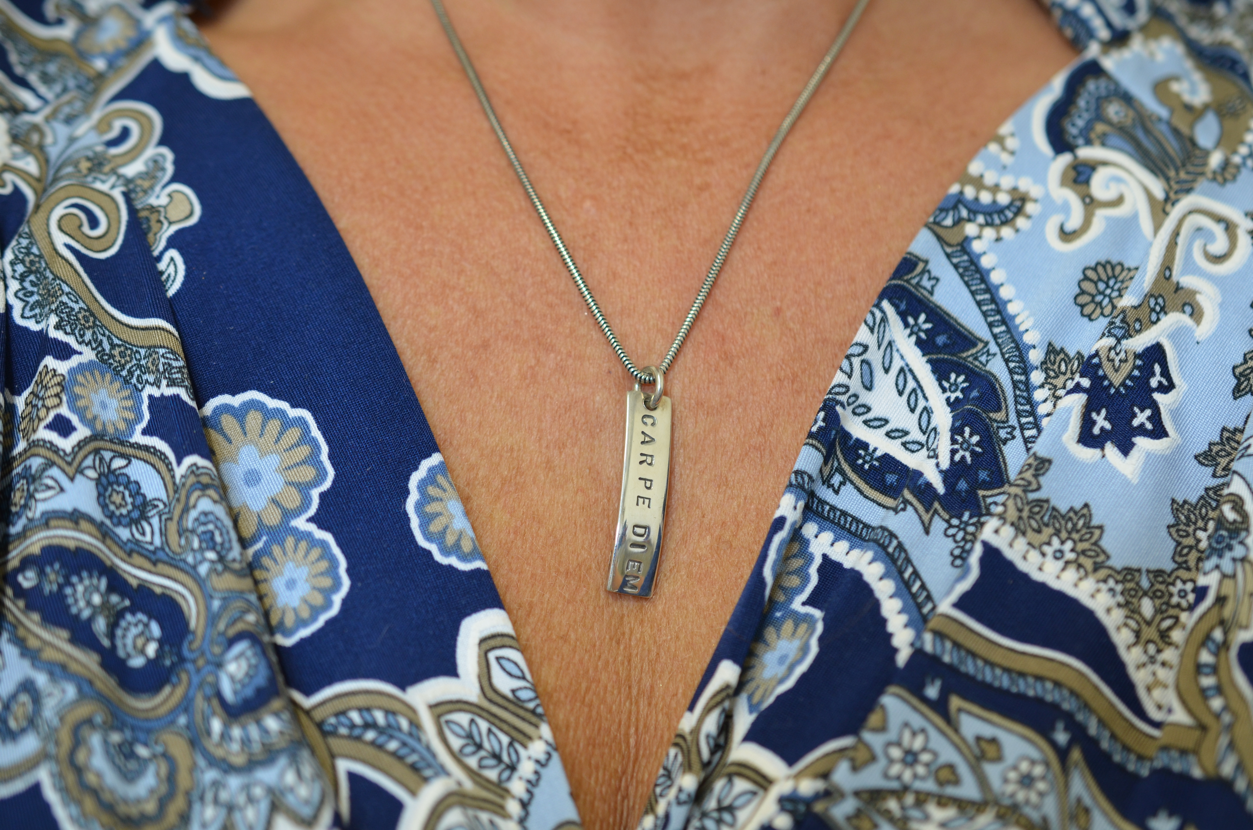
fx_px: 2084
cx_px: 626
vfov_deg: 22.5
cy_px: 415
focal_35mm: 60
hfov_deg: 33.5
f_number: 4
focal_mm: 40
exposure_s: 1/60
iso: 450
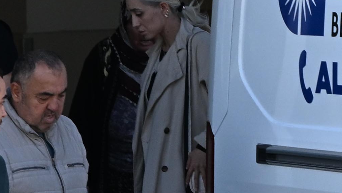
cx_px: 352
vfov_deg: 1.4
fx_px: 8052
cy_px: -149
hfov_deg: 2.4
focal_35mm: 888
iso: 560
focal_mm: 103
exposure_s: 1/2000
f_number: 4
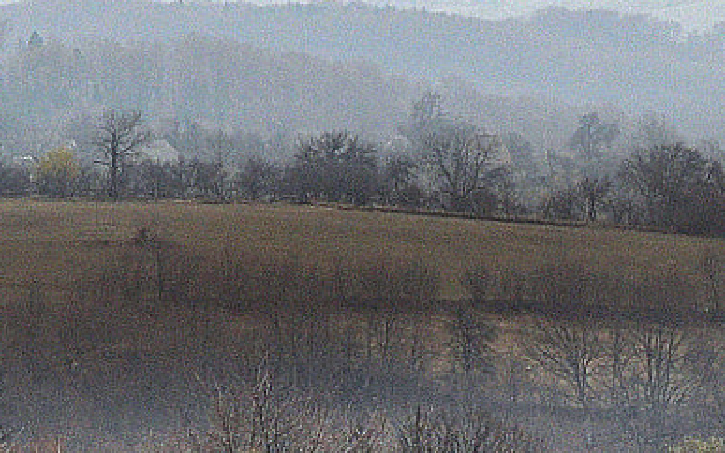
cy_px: 670
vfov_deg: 1.5
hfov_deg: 2.5
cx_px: 588
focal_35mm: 848
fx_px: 16752
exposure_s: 1/250
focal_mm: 105
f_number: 8
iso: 250
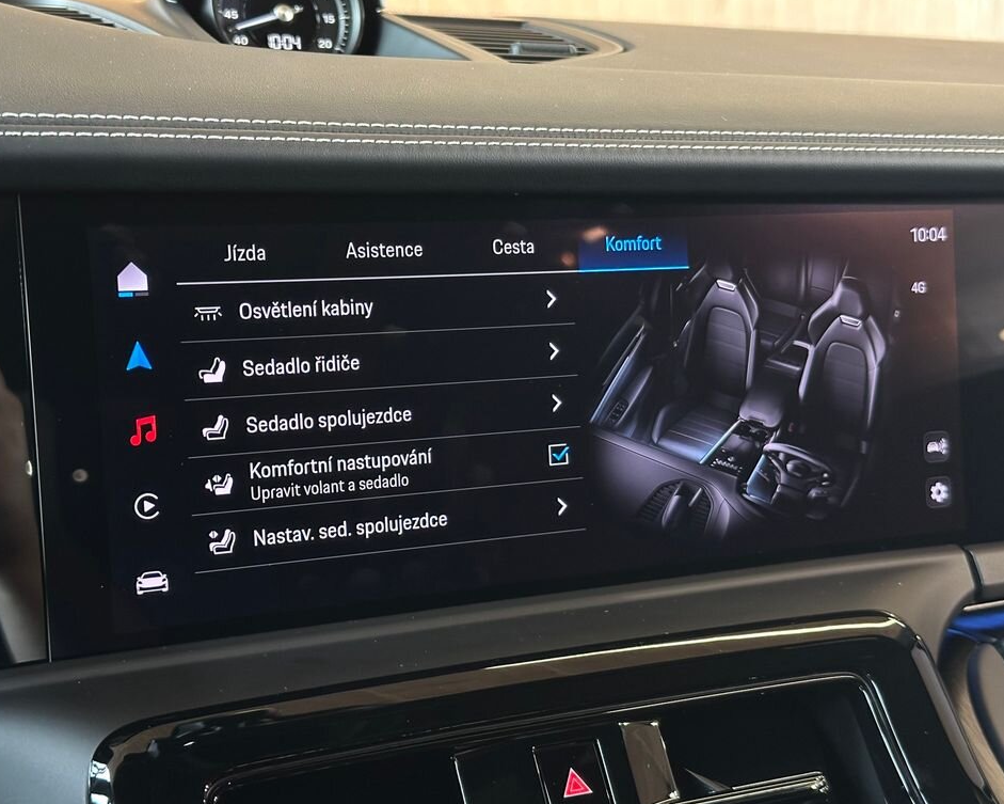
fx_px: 1516
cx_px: 499
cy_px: 403
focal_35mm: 51
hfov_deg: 36.7
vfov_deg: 29.7
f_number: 1.78
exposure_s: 1/33
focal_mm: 6.86
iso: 500
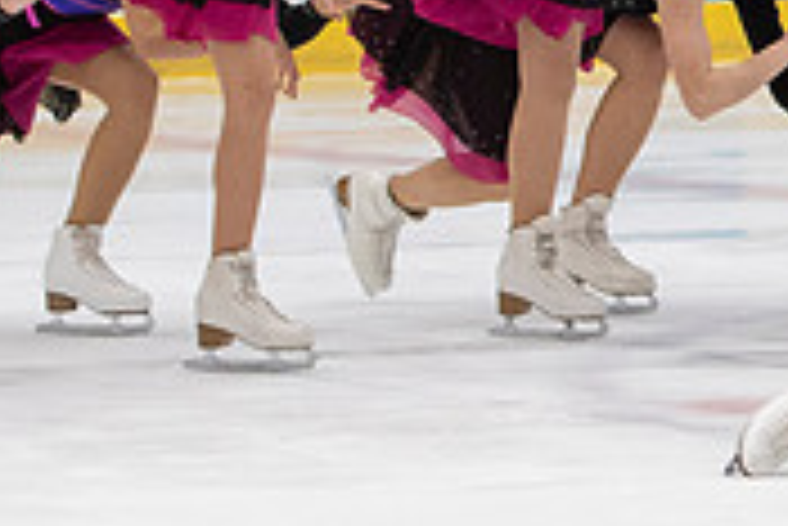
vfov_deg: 3.1
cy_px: -149
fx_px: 9726
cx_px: 1609
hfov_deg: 4.6
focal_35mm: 444
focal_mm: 70
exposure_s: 1/200
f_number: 3.5
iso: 800
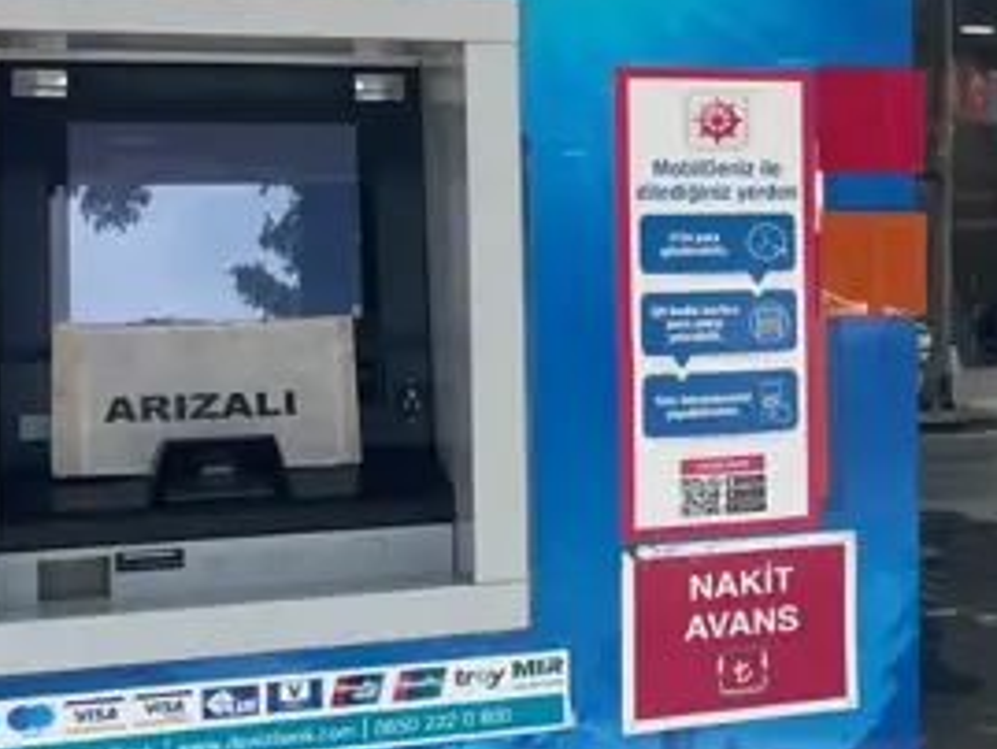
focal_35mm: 85
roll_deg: +1.1
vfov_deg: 17.3
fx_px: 2449
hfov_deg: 19.6
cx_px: 1549
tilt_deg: -0.3
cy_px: 252
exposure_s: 1/1014
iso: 32
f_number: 1.6
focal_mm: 4.2
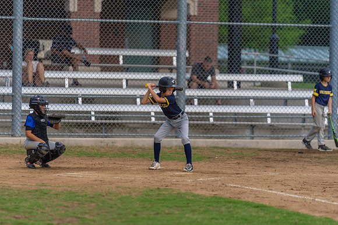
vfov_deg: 6.9
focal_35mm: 200
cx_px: 169
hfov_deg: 10.3
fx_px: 1878
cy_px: 112
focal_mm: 200
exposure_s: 1/1000
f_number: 2.8
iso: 1000
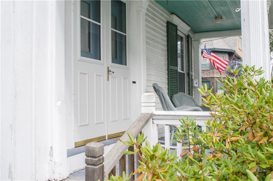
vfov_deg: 36.7
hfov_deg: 53.3
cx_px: 136
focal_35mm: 36
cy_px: 90
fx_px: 272
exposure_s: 1/125
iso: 200
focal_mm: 24
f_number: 11
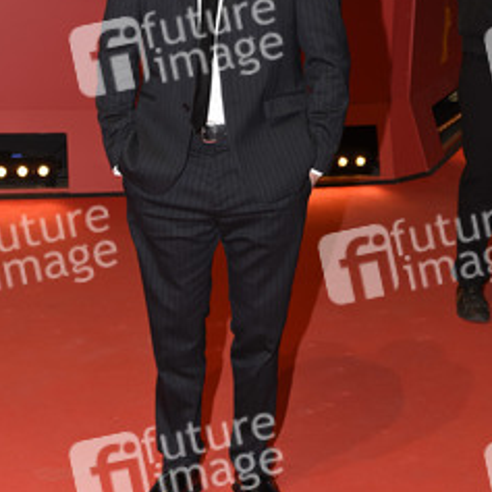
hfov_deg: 25.8
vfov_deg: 25.6
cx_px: 237
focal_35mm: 67
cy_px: 152
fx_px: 1073
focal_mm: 31
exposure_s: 1/250
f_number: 5
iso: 640
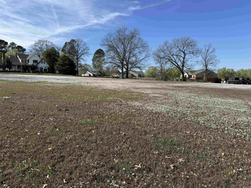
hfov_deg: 71.6
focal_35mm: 24
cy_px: 94
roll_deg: -0.6
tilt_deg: -4.6
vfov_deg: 56.8
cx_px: 126
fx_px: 174
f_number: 1.78
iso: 80
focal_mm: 6.86
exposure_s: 1/3802
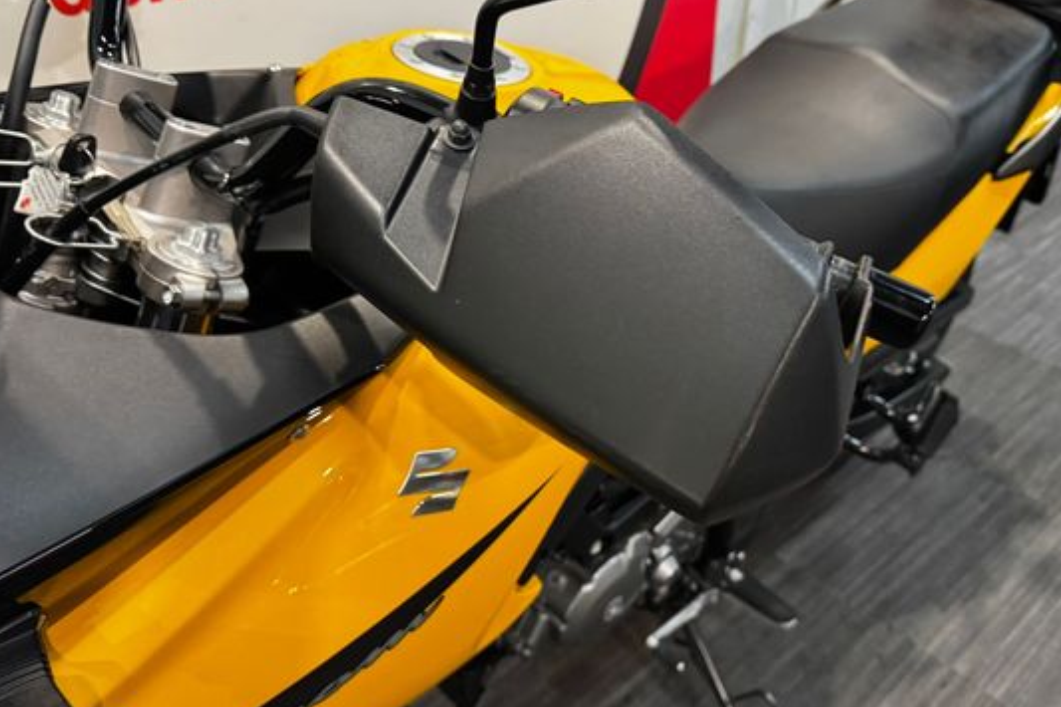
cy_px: 372
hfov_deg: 61.8
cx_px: 583
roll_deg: -2.7
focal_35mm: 30
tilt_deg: -35.8
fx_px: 884
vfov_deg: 43.6
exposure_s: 1/50
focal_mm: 6.76
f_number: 1.78
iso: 640
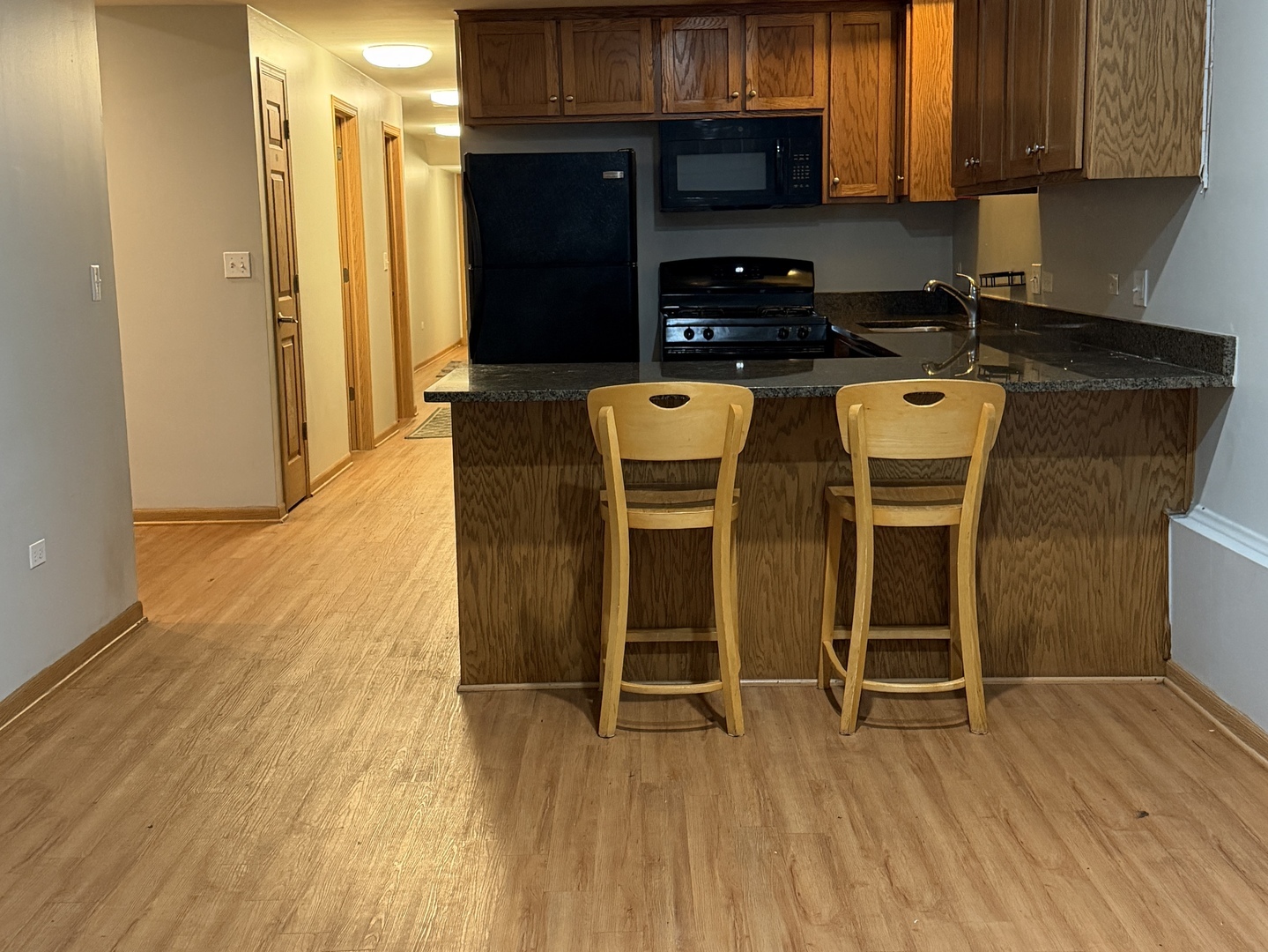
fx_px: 879
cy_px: 476
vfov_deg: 56.8
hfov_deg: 71.6
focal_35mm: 24
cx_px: 634
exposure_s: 1/60
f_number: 1.78
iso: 640
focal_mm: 6.76
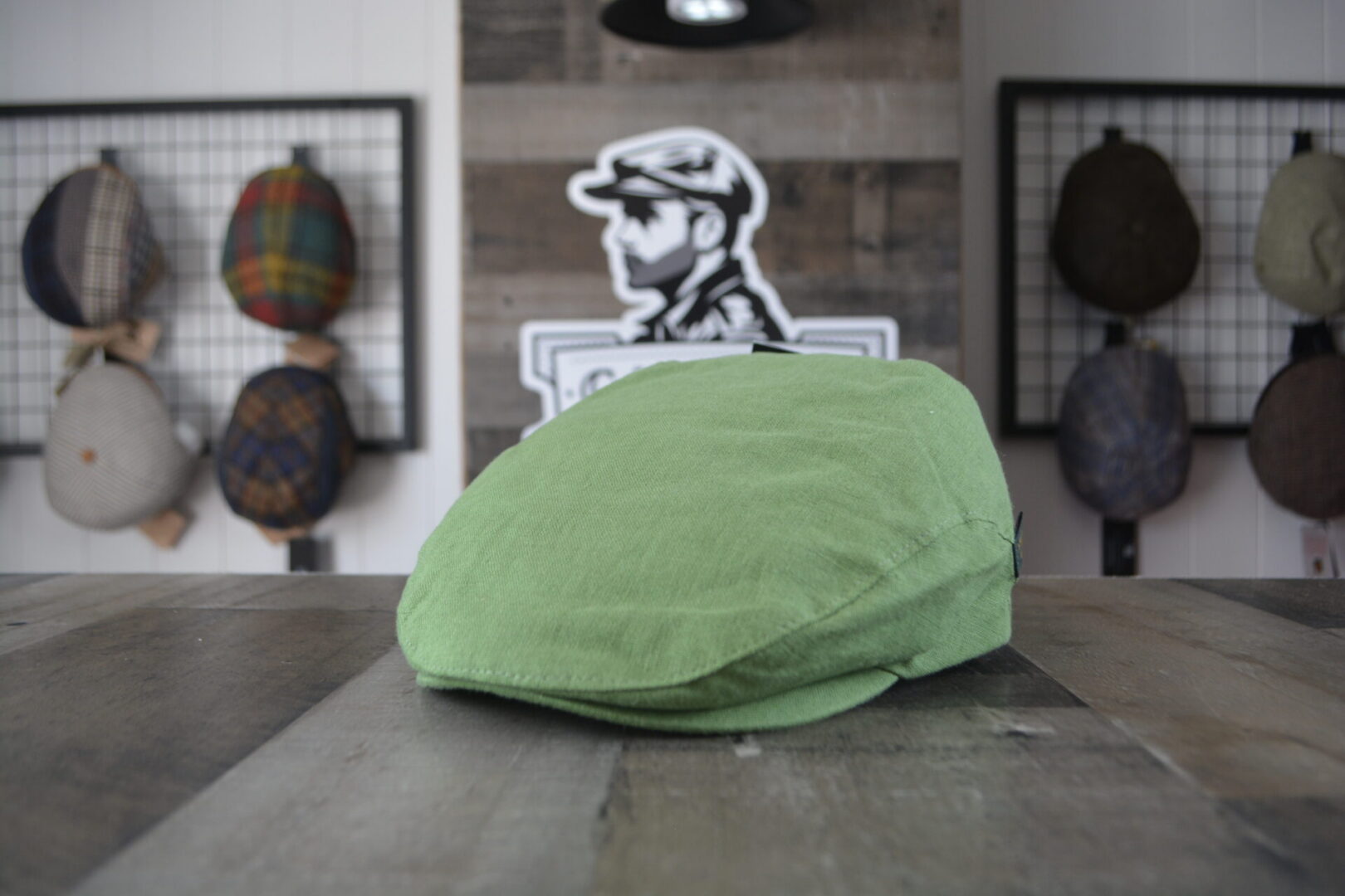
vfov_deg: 43.6
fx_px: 1121
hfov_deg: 61.9
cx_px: 672
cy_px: 448
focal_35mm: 30
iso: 400
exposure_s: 1/80
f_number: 4.5
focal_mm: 20
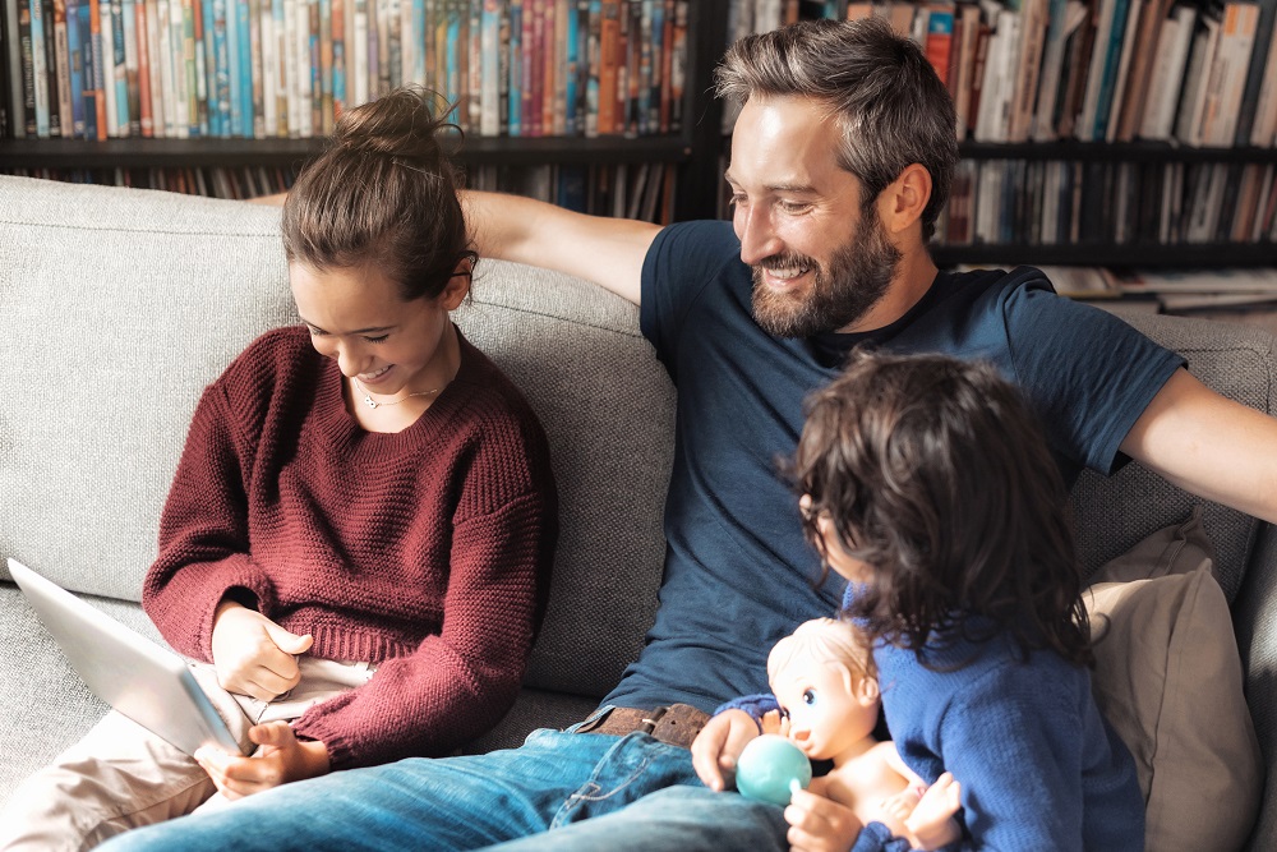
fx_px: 1774
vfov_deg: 27.0
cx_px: 638
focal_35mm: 50
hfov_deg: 39.6
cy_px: 426
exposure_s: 1/160
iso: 500
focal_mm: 50
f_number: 2.5
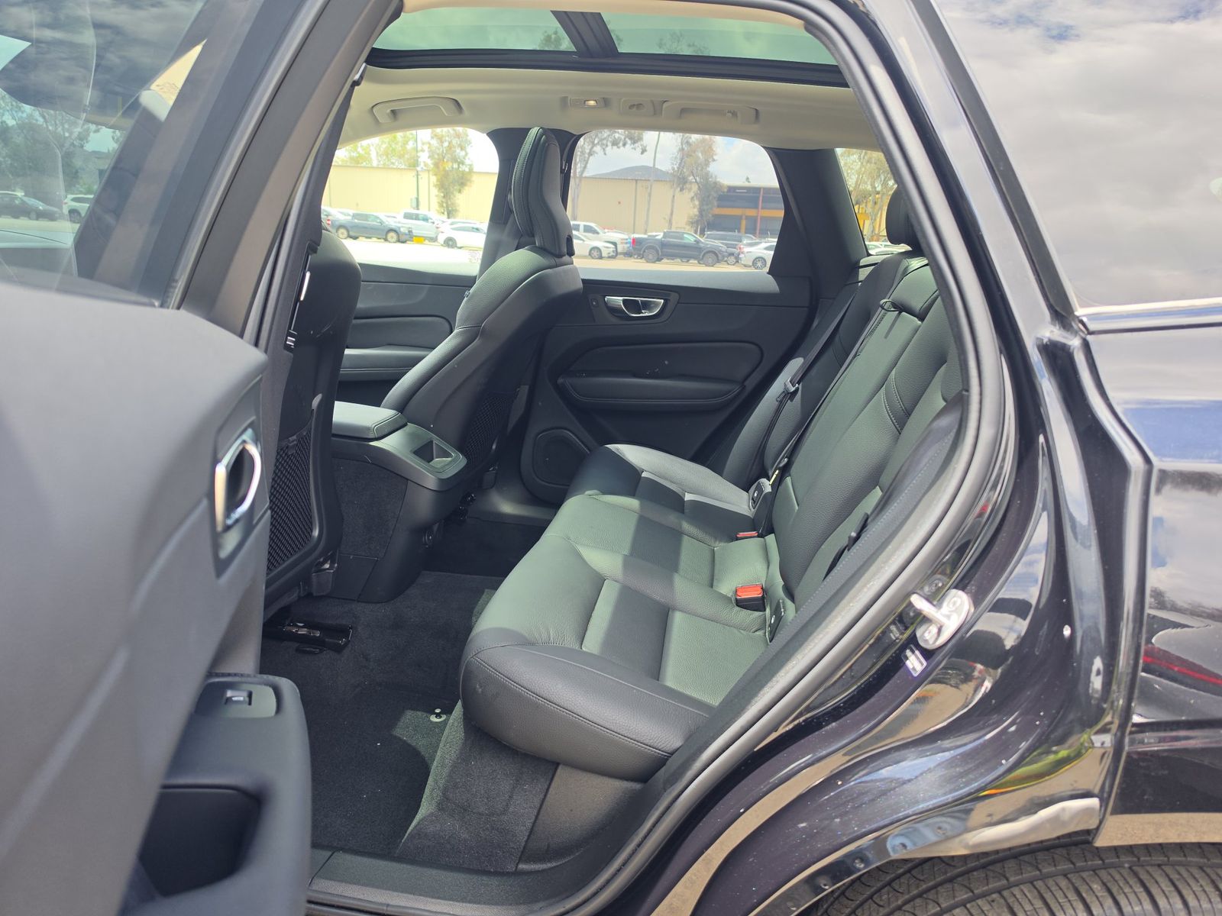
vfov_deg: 58.9
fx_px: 812
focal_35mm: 23
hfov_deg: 73.9
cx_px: 611
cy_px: 458
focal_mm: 6.5
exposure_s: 1/157
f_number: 1.4
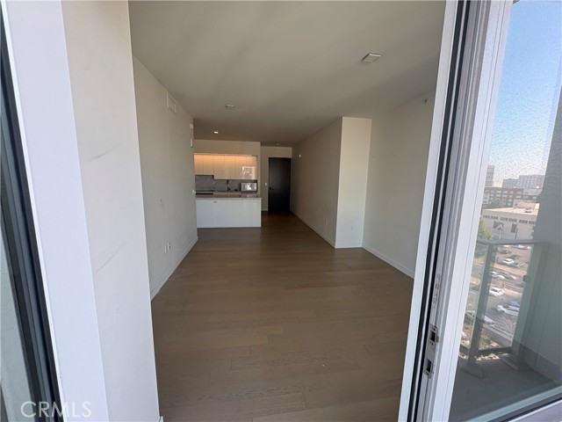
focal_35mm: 14
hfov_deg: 102.1
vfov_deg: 85.7
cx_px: 281
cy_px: 211
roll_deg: -1.5
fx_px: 227
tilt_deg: -7.7
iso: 80
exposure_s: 1/99
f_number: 2.2
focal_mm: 2.22
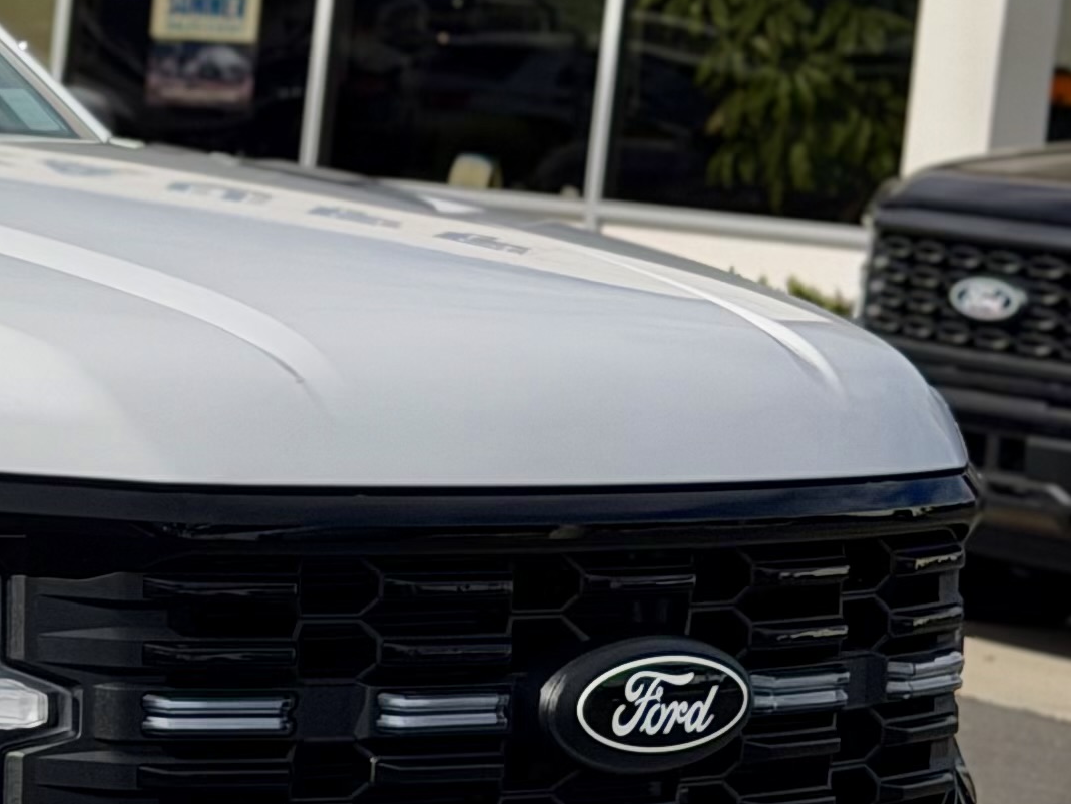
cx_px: -851
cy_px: 546
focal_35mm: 181
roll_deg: -4.7
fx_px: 5601
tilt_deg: -6.4
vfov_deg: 8.2
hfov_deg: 10.3
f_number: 1.78
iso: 64
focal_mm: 6.76
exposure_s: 1/13333
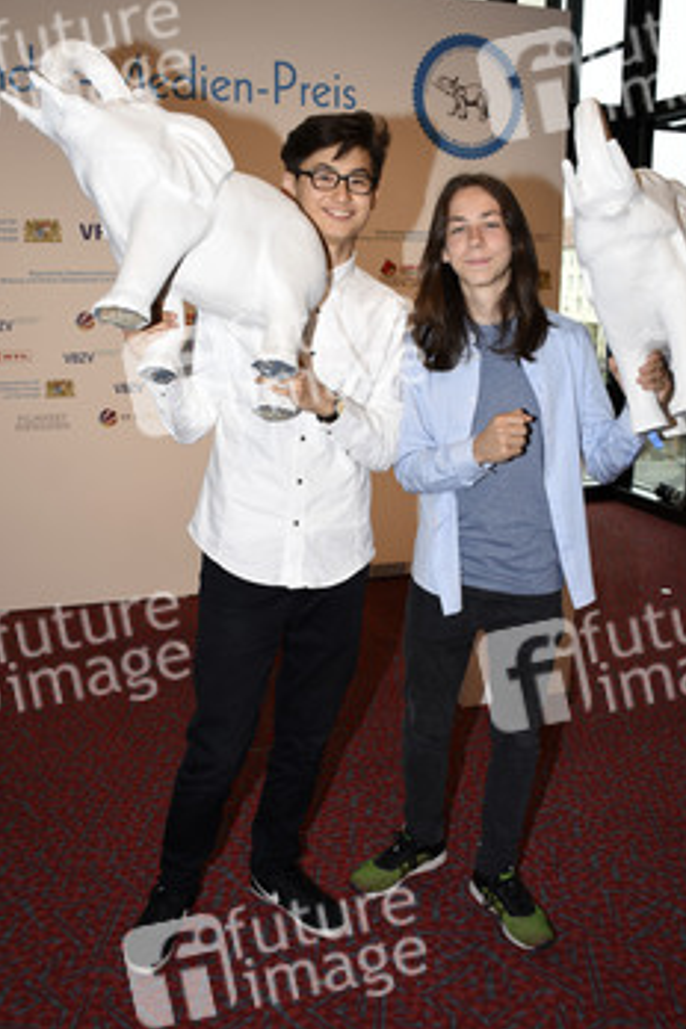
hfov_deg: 42.3
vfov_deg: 60.3
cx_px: 361
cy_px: 514
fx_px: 886
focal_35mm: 31
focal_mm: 18
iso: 160
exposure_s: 1/125
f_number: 4.5
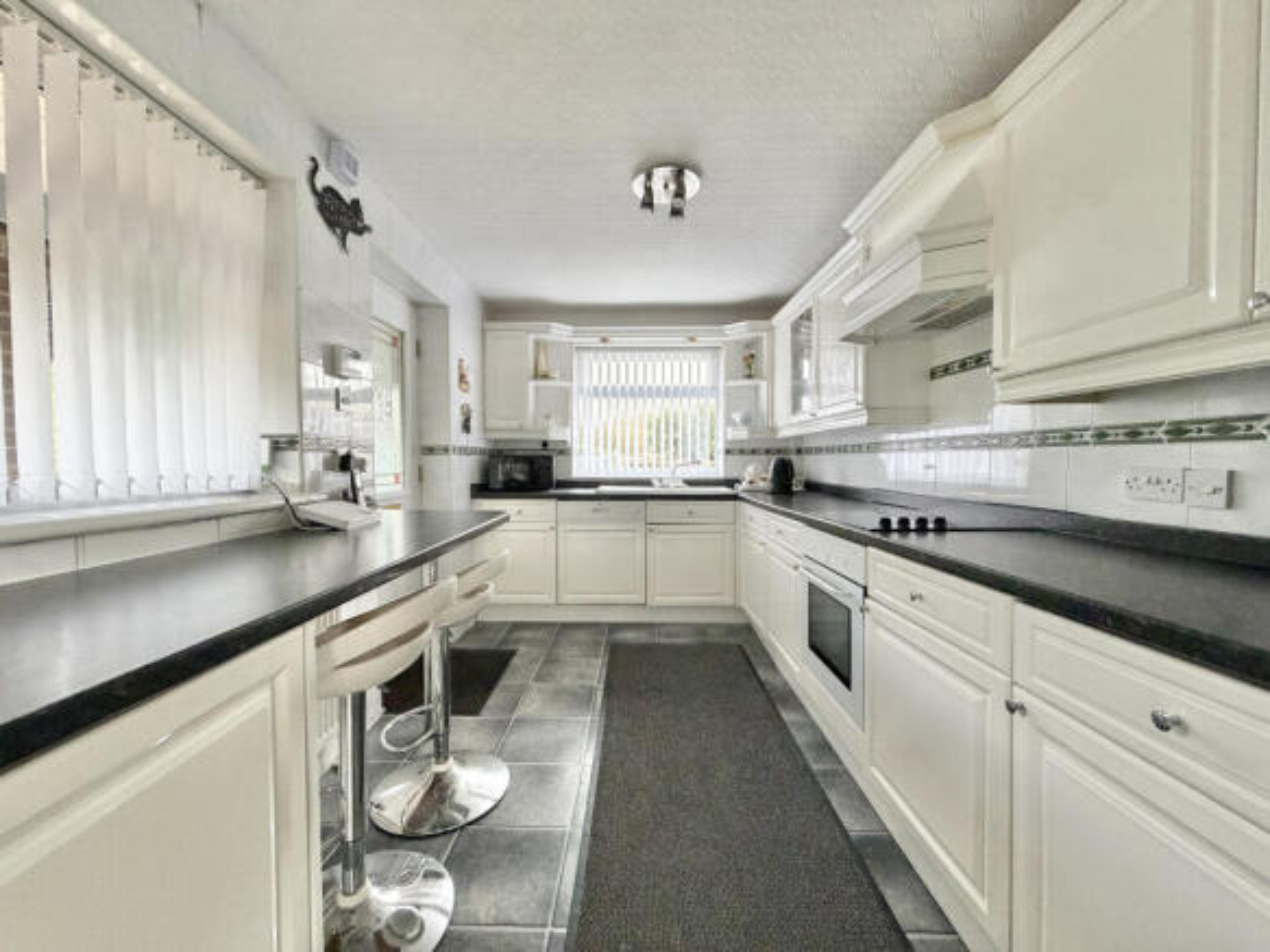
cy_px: 476
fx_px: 514
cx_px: 635
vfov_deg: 85.7
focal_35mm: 14
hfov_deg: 102.1
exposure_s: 1/121
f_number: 2.2
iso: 320
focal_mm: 2.22
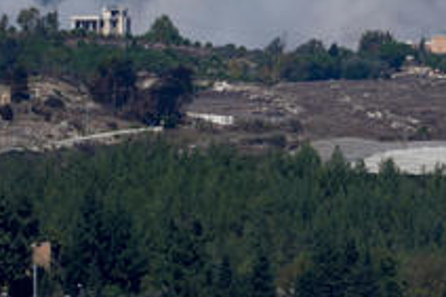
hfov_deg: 1.4
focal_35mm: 1509
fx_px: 18680
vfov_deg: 0.9
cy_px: -119
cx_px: 465
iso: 100
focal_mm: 400
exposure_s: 1/1000
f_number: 8
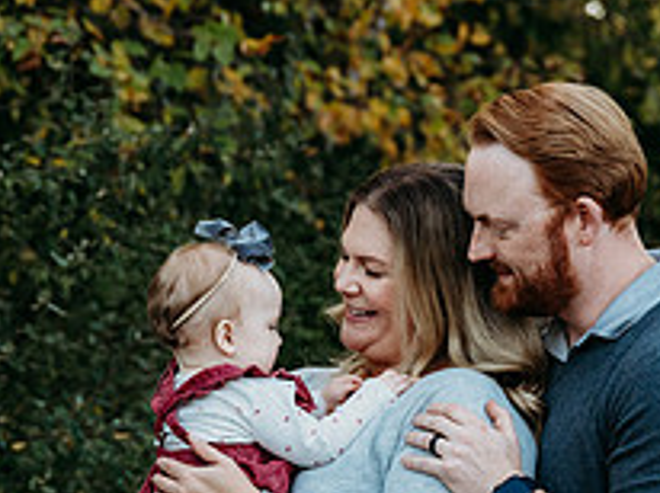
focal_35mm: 205
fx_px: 3904
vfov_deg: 7.2
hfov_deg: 9.7
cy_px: 330
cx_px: 253
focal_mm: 60
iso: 640
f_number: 3.5
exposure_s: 1/640
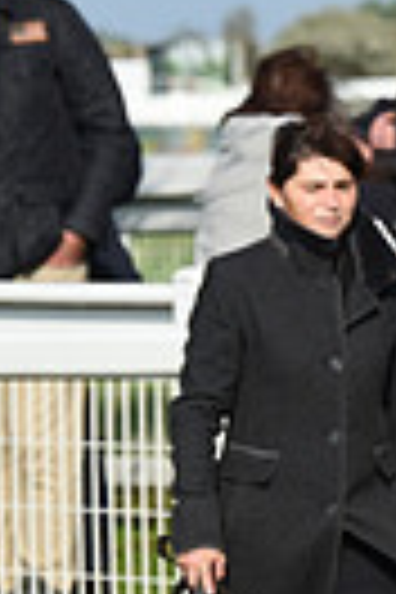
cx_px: 1138
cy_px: 335
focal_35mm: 637
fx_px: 10510
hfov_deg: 2.1
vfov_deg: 3.2
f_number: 6.3
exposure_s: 1/3200
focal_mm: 145
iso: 640
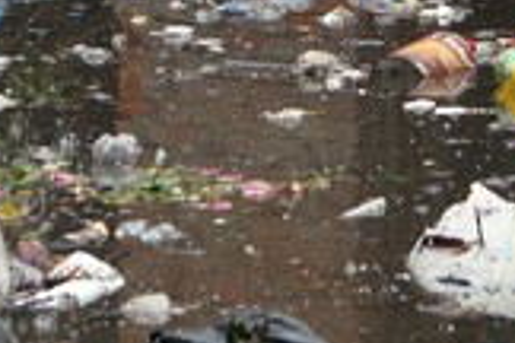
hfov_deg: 5.8
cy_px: -316
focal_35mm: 356
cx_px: 302
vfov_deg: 3.8
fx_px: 5095
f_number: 6.3
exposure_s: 1/100
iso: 400
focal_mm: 55
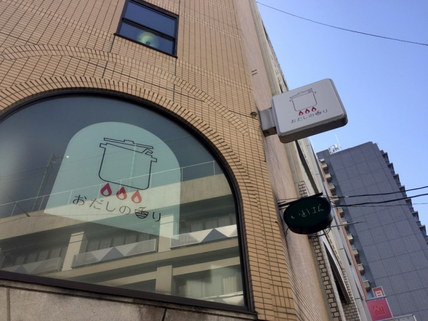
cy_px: 160
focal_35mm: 29
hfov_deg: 61.7
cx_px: 214
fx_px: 359
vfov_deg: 48.2
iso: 32
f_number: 2.2
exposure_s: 1/842
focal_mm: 4.15
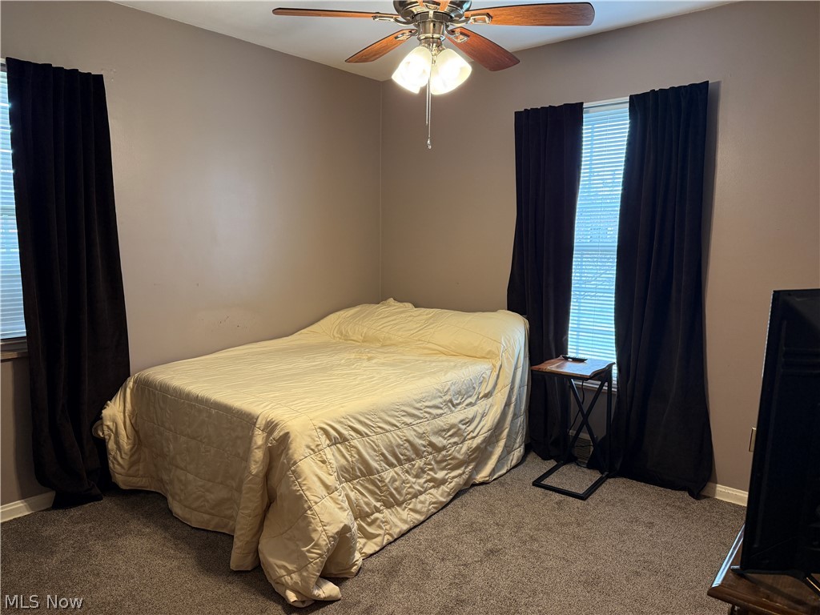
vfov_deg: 56.8
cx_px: 410
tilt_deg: -8.5
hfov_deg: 71.6
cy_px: 308
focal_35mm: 24
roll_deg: -0.8
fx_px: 569
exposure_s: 1/60
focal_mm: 6.76
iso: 200
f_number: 1.78
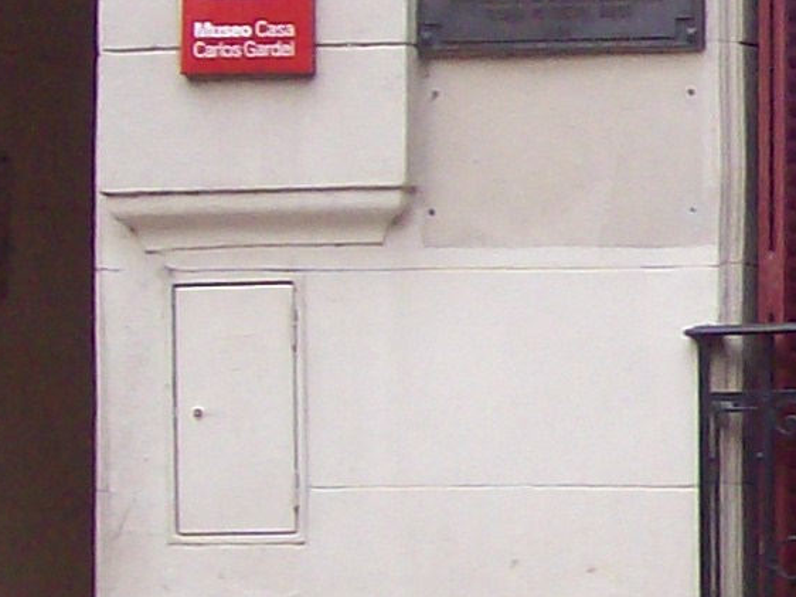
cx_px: 1388
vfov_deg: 6.5
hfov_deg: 8.4
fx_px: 5241
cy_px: 105
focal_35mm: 228
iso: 80
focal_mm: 7.6
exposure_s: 1/91
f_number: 3
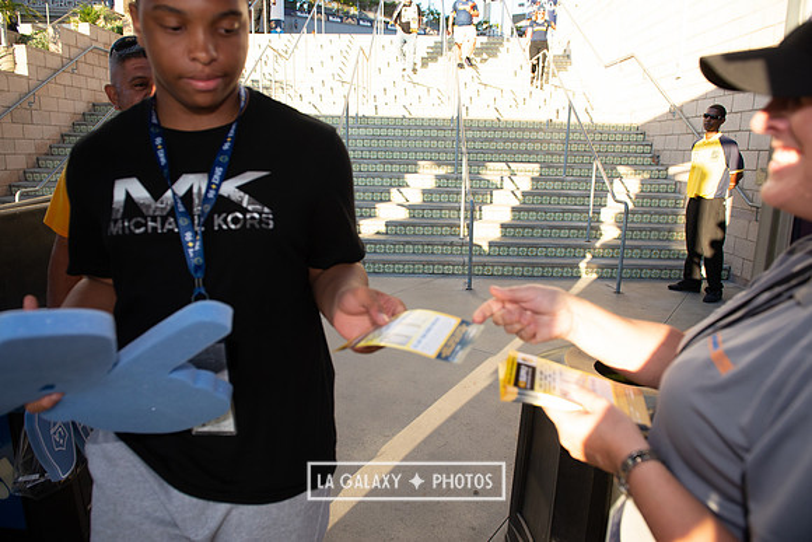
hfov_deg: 73.7
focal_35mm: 24
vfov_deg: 53.2
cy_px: 271
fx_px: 541
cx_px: 406
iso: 800
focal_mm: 24
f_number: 4.5
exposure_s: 1/800
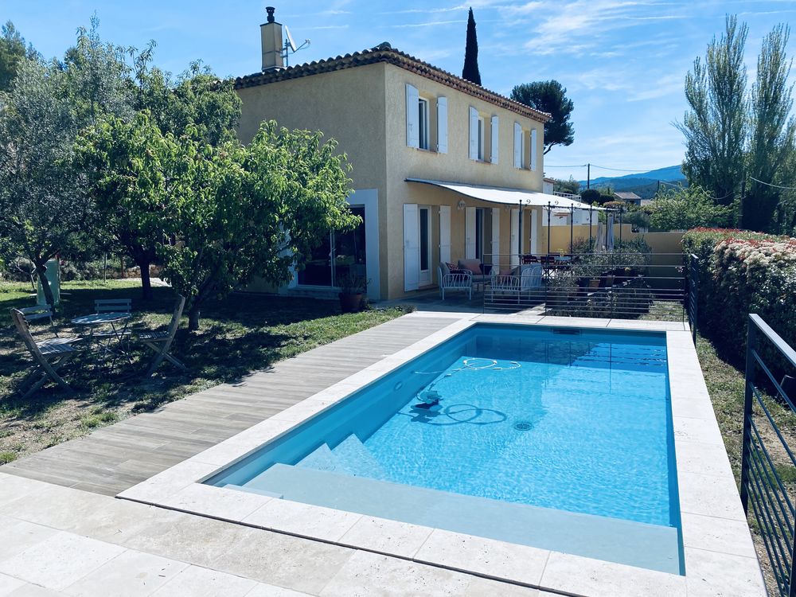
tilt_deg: -8.3
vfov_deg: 53.1
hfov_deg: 67.3
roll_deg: +1.2
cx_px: 398
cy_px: 298
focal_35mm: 26
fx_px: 598
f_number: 1.8
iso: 32
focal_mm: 4.25
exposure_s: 1/4608
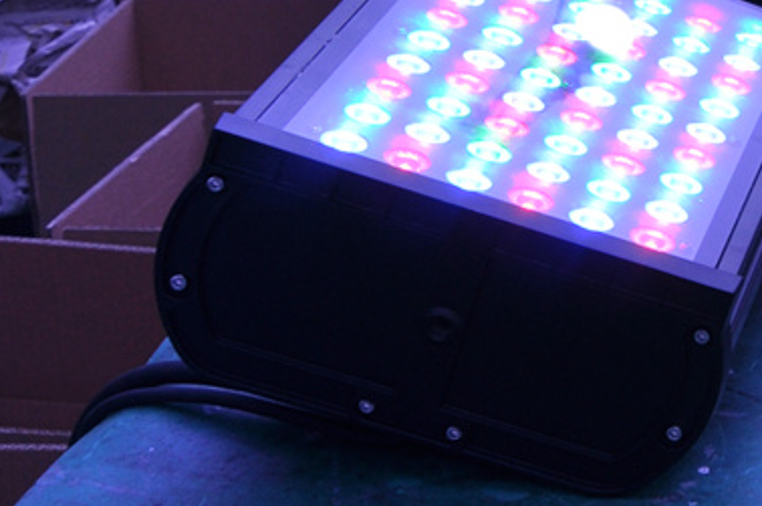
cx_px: 1500
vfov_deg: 10.0
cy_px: -302
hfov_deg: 13.5
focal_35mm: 131
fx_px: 2769
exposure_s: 1/60
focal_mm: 22
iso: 200
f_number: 8
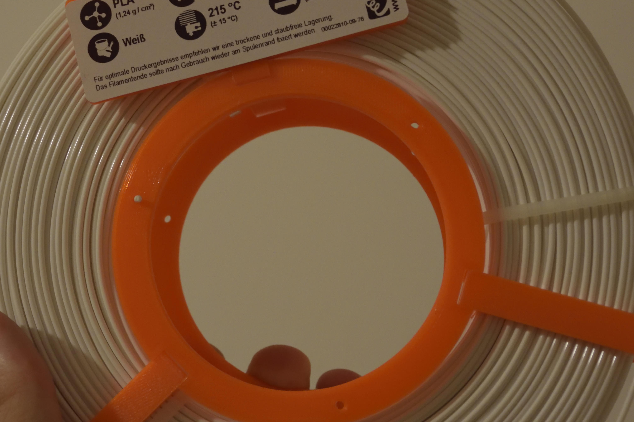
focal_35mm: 94
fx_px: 1655
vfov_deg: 14.6
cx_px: 275
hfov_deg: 21.7
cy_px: 220
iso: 800
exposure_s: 1/80
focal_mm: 32
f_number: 4.5
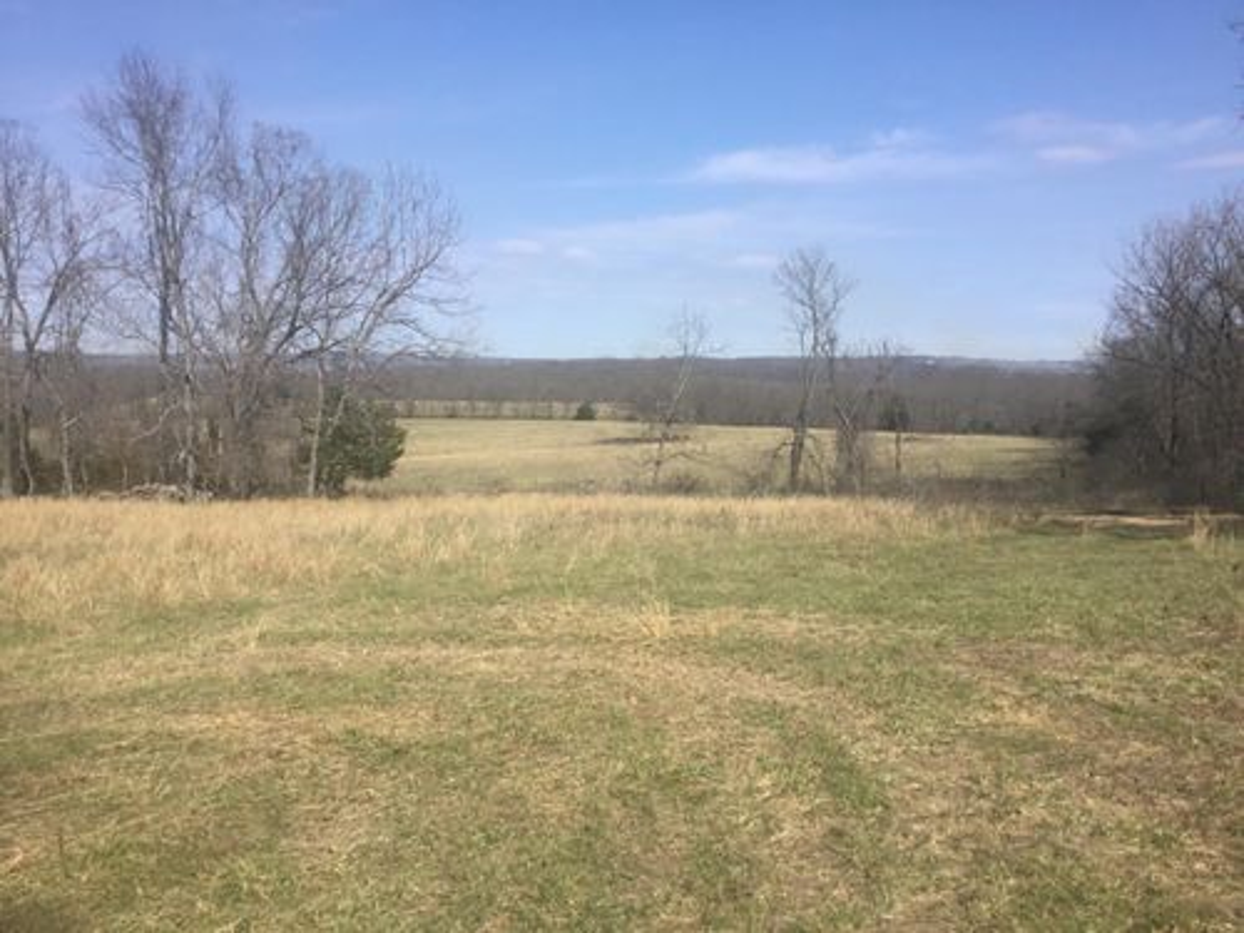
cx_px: 622
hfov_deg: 58.4
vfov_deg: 45.4
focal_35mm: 31
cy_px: 466
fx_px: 1114
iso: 25
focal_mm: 3.3
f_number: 2.4
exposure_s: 1/1698
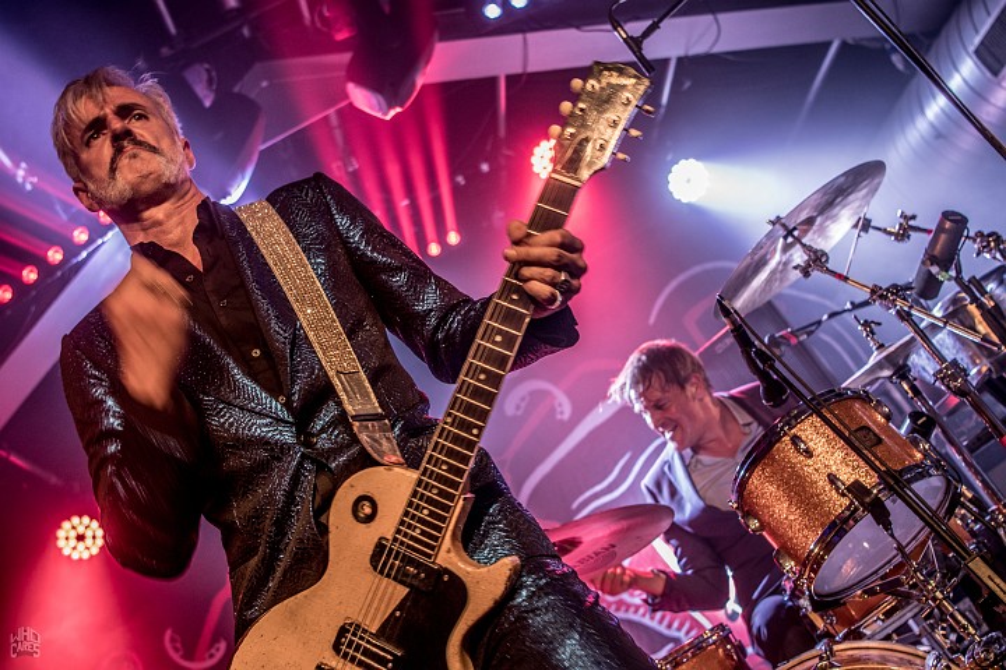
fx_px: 1006
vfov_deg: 36.9
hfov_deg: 53.1
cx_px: 503
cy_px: 335
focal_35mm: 36
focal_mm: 24
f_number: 2.8
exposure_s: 1/100
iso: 640
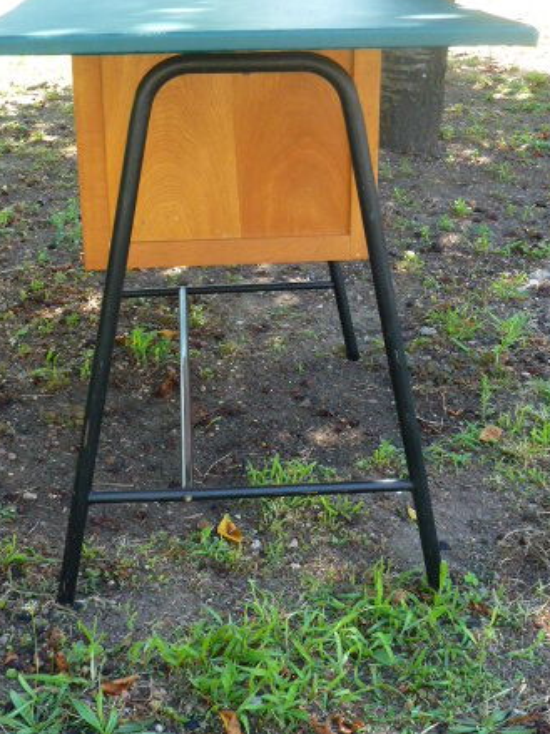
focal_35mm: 54
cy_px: 331
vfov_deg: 35.5
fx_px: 1145
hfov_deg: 27.0
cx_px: 261
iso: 160
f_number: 3.7
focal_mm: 6.4
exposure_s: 1/60
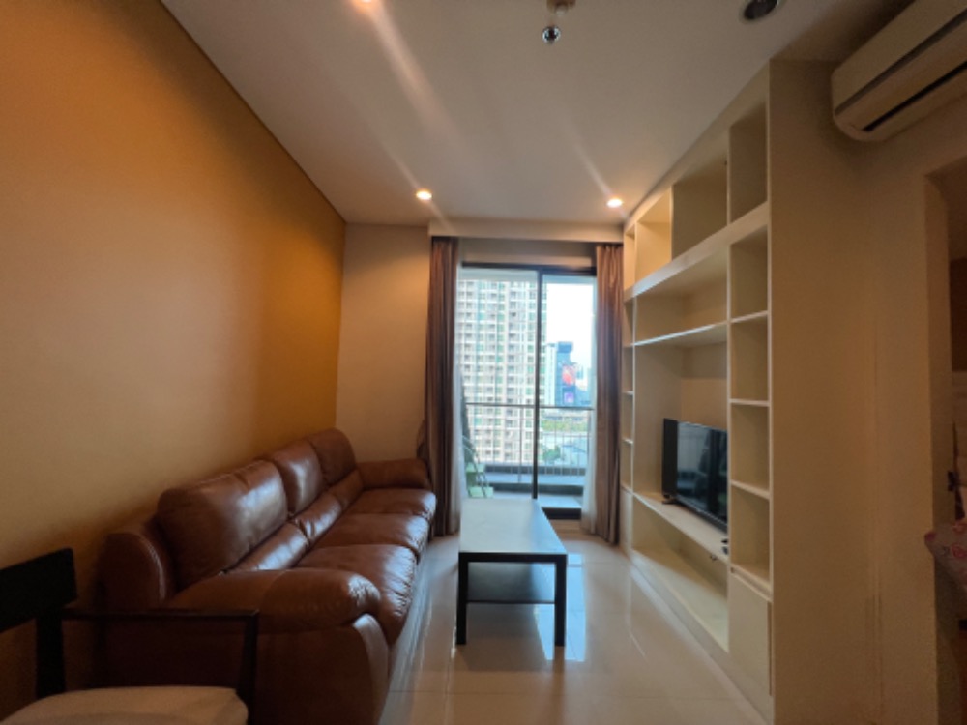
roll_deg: -1.1
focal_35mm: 13
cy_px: 362
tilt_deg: +4.4
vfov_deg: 89.9
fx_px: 363
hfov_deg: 106.2
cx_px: 484
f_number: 1.8
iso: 64
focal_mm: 1.57
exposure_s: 1/100
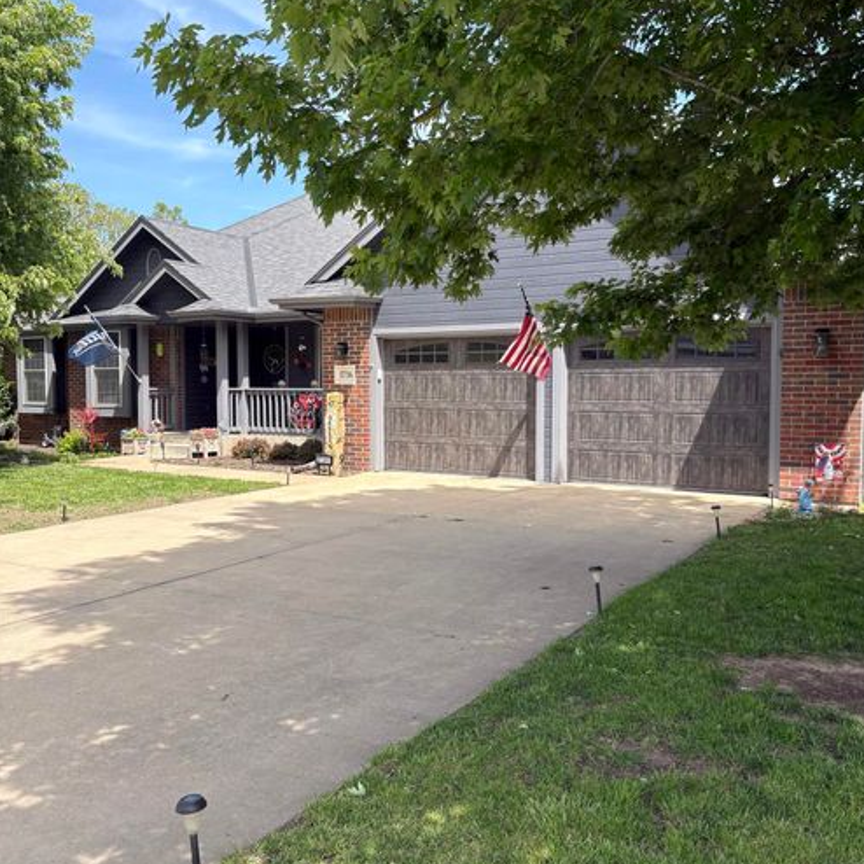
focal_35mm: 31
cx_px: 434
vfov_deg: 52.5
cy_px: 424
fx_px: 875
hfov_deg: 52.5
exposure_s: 1/959
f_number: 1.6
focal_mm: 5.96
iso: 50
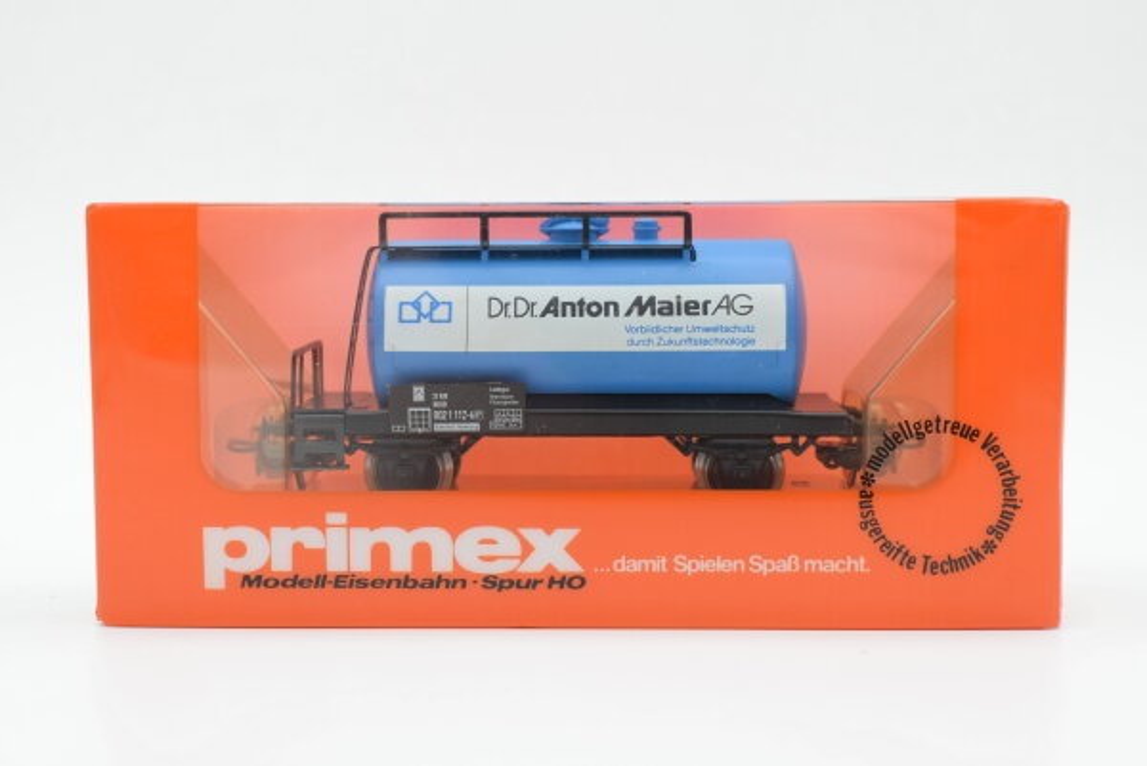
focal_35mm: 52
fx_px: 1674
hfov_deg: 37.8
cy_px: 383
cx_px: 574
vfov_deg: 25.8
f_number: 8
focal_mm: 35
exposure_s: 1/125
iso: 640
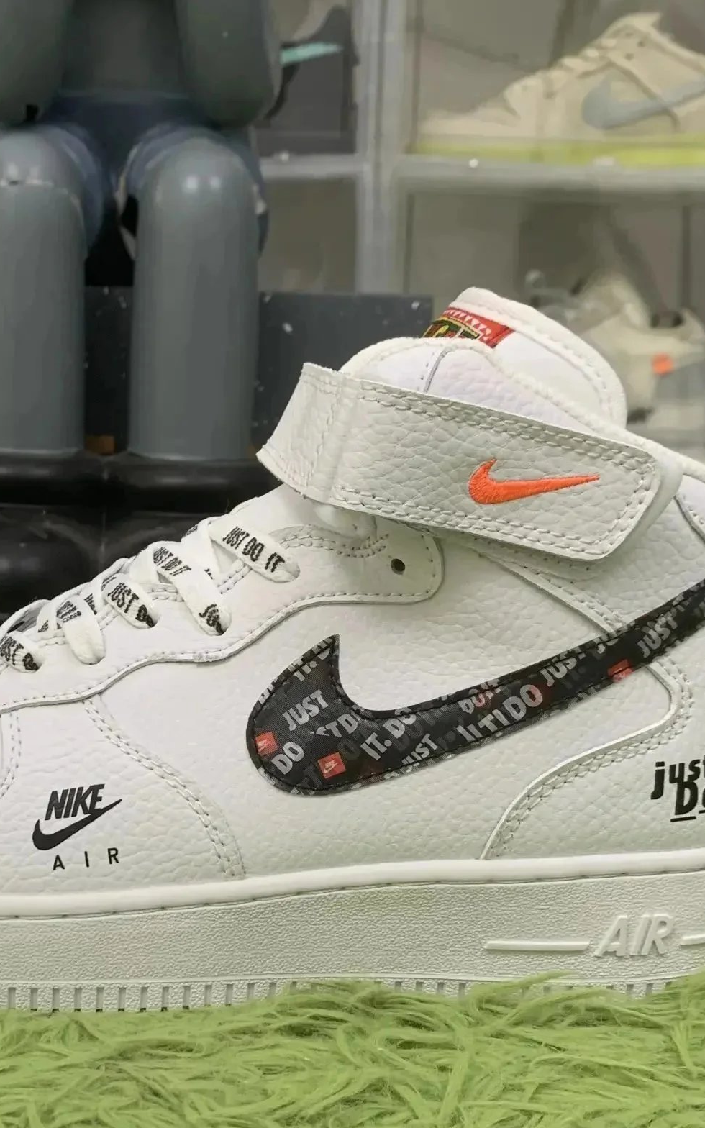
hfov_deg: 28.4
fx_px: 1383
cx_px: 221
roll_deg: -1.0
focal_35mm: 45
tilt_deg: -12.3
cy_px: 725
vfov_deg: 43.9
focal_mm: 4.25
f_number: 1.8
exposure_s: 1/82
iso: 100
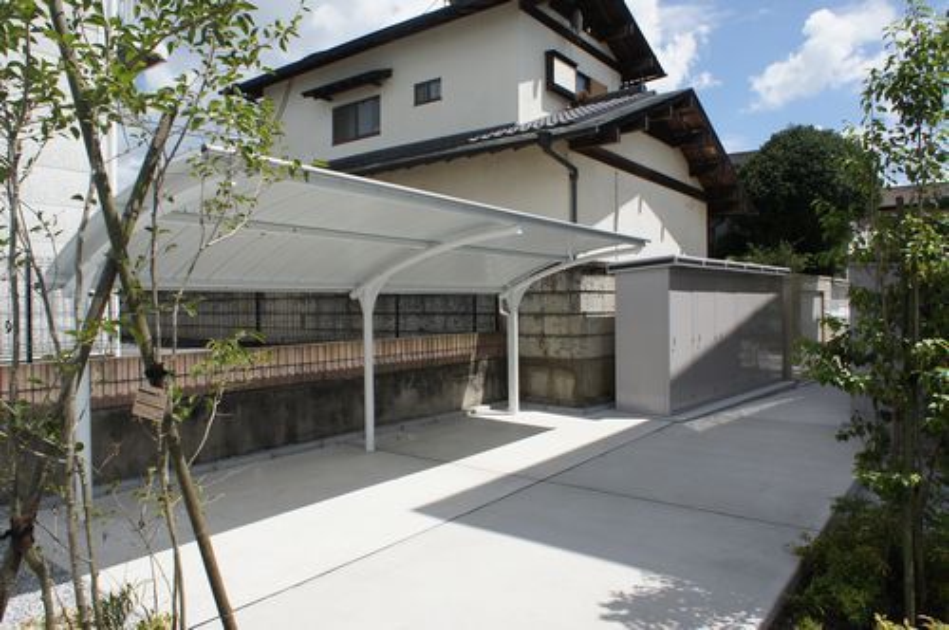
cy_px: 315
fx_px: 816
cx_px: 474
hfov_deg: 60.3
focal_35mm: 31
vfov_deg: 42.2
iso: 200
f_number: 6.3
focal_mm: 16
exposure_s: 1/640
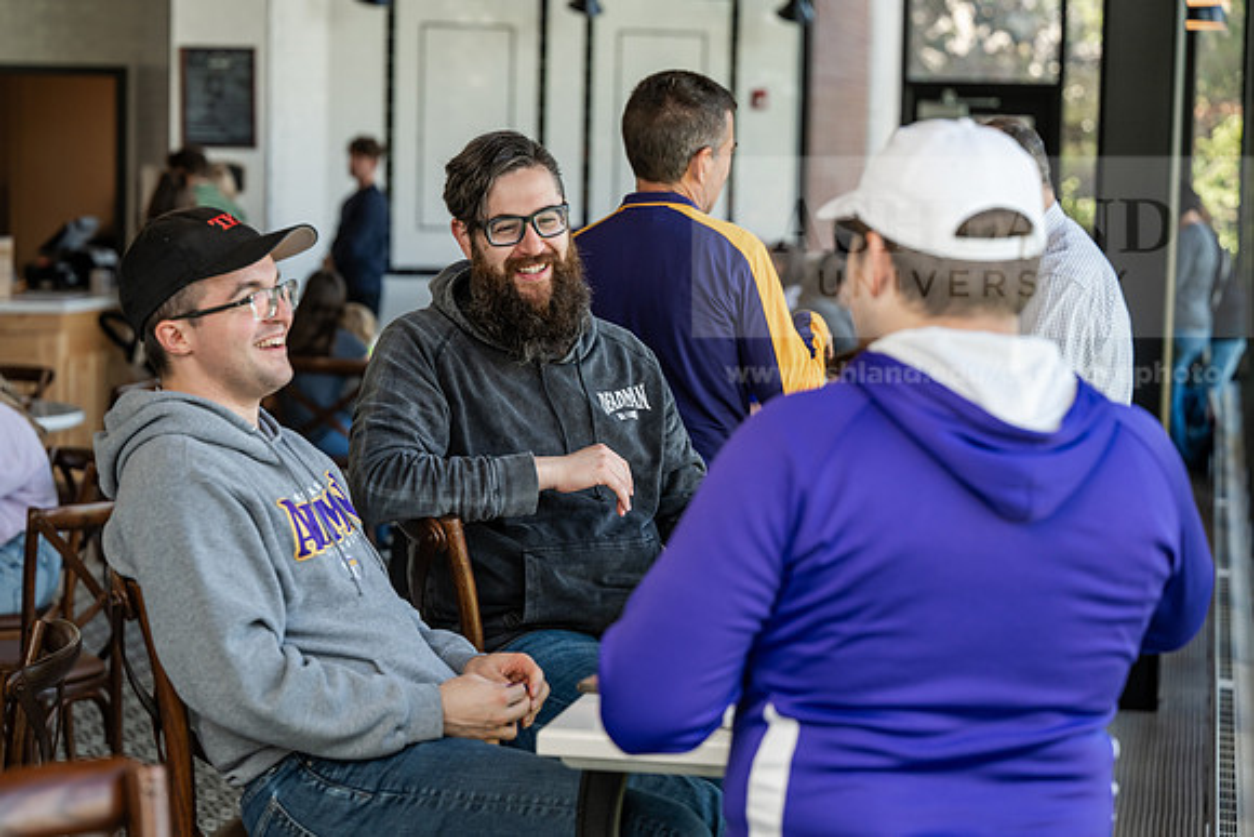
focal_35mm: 81
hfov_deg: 25.1
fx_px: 2822
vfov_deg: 16.9
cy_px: 418
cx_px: 627
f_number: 3.5
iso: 800
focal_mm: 81
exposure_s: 1/400
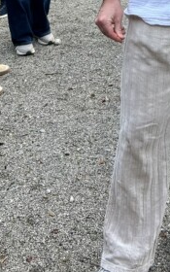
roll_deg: +0.9
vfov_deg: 21.7
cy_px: -100
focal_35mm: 84
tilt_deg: -7.0
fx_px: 623
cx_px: 167
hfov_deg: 15.3
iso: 50
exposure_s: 1/121
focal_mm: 5.7
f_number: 1.5
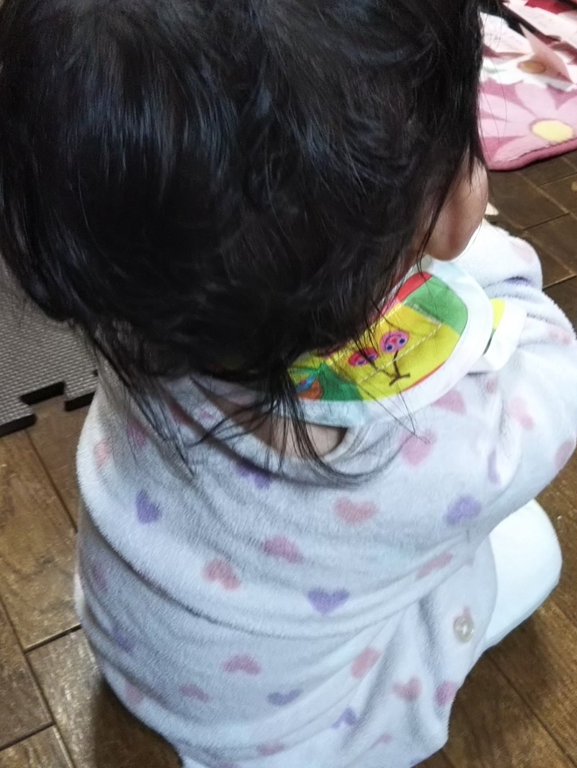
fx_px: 911
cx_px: 296
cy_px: 386
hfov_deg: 35.2
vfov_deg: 45.8
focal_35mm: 41
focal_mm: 4
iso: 160
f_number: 2.2
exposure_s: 1/30
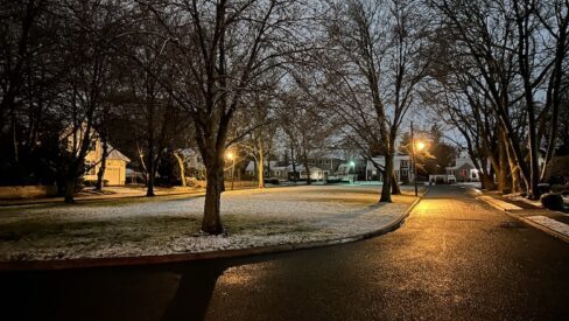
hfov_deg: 66.0
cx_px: 282
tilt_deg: +4.1
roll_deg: +0.8
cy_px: 152
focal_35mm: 29
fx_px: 438
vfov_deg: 40.2
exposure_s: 1/5
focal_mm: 5.7
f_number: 1.5
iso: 1600
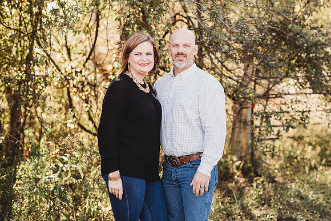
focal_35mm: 85
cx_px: 166
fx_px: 782
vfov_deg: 16.1
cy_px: 110
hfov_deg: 23.9
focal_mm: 85
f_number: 2.8
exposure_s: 1/250
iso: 160
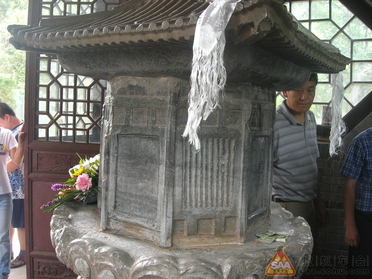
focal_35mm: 38
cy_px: 140
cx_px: 186
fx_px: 408
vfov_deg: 37.7
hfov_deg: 49.0
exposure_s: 1/48.3
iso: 64
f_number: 2.8
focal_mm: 7.8
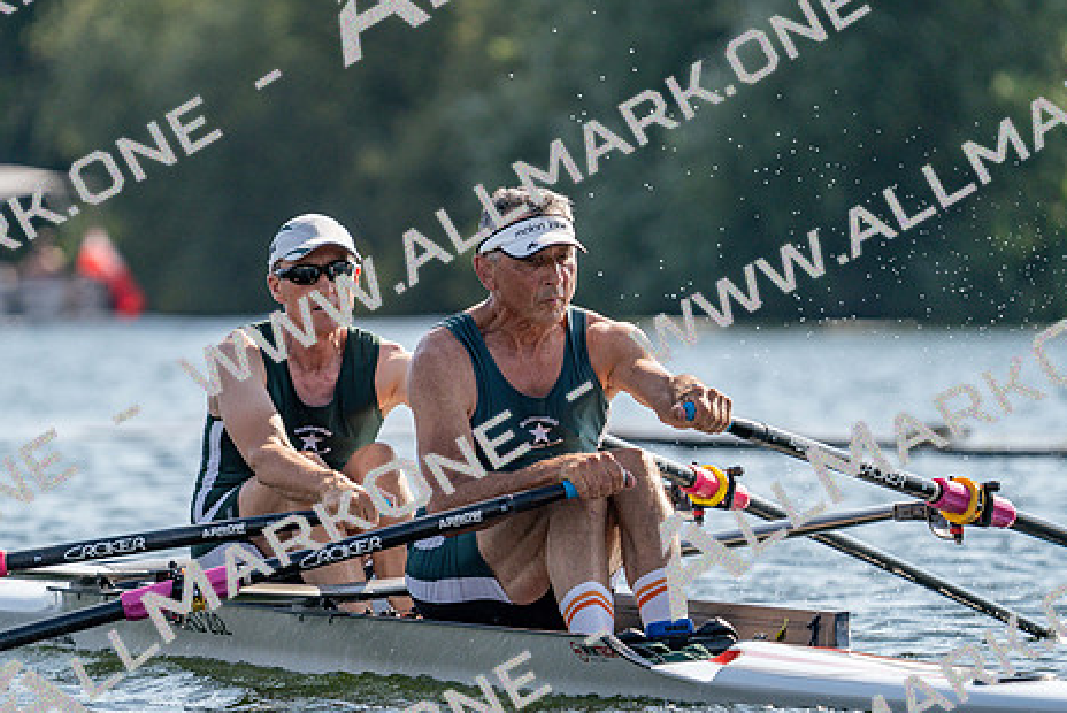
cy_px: 404
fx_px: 14265
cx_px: 462
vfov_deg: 2.9
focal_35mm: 481
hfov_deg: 4.3
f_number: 6.3
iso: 320
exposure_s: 1/1600
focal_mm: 385
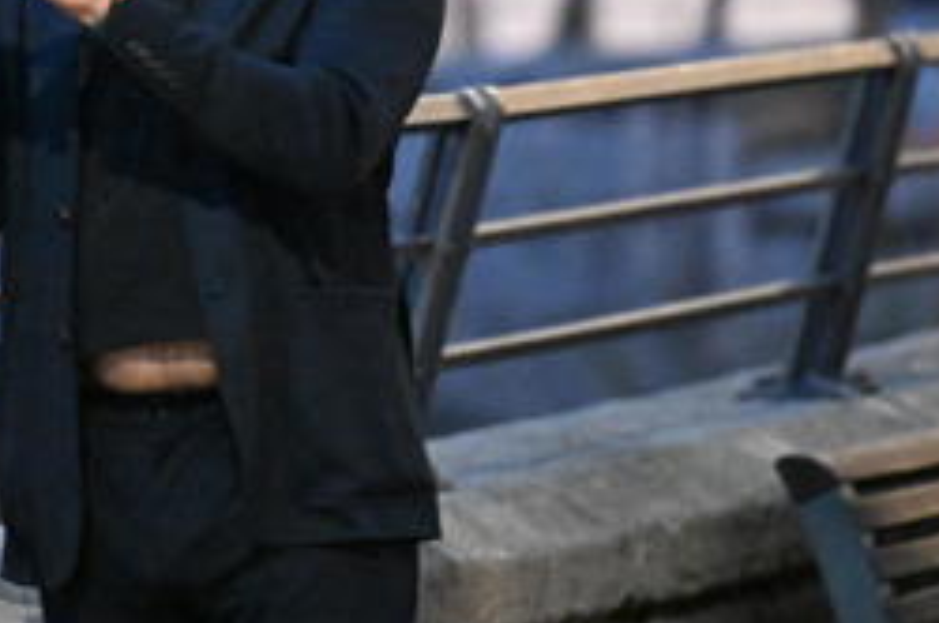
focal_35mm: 553
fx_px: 14405
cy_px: -120
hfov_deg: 3.7
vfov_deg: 2.5
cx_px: 113
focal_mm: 200
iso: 20000
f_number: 2.8
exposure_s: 1/160
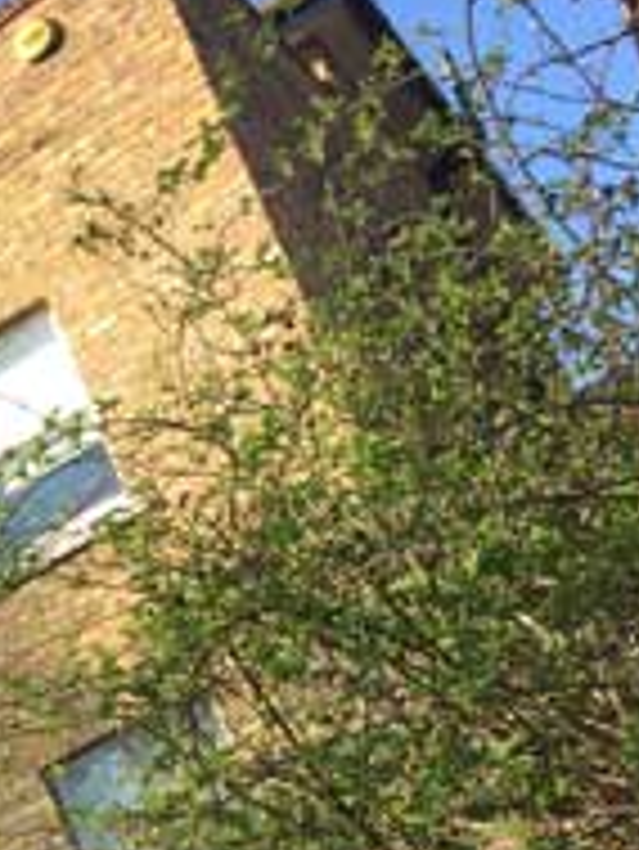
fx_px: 2213
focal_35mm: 90
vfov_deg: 20.4
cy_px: 1005
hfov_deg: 15.6
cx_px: -189
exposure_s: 1/682
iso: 32
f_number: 2.2
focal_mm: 4.15
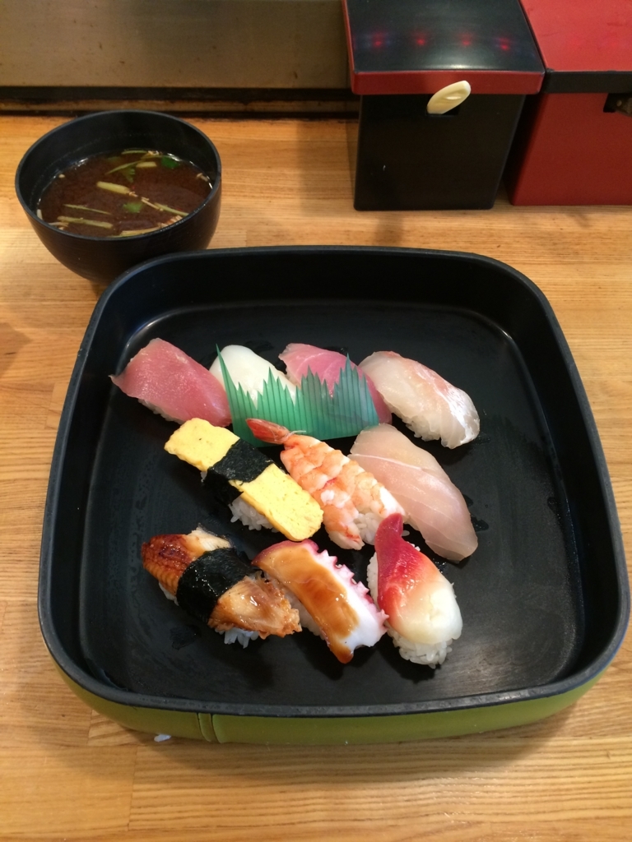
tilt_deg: -55.4
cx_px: 316
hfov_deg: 48.2
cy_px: 421
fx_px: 706
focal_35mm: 29
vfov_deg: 61.7
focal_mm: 4.15
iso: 125
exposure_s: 1/30
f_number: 2.2
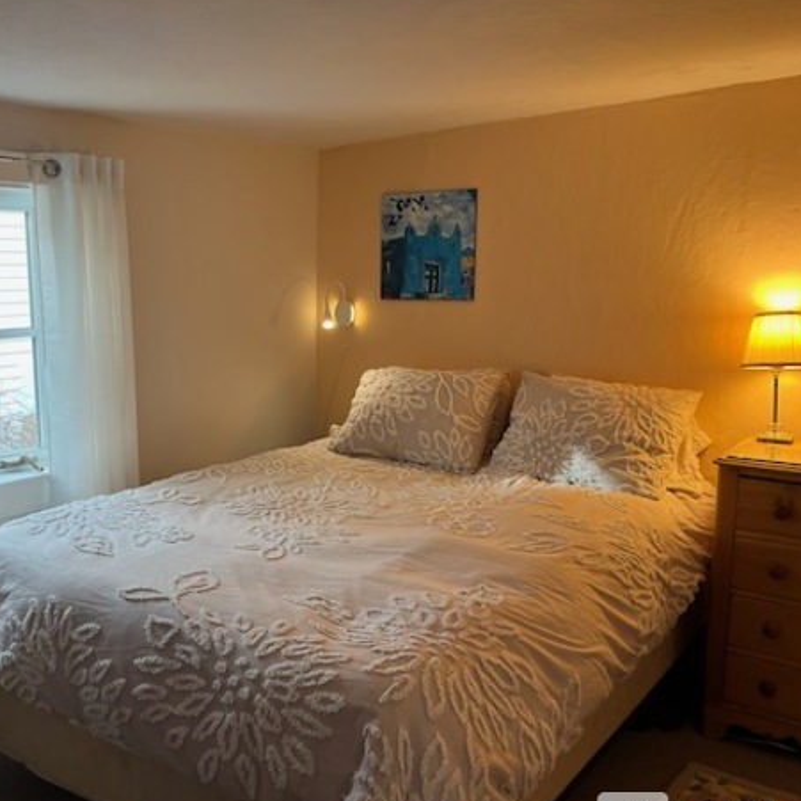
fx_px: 890
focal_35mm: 34
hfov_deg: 47.9
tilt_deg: -11.0
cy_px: 419
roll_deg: -1.6
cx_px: 292
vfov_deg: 48.4
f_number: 1.6
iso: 100
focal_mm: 5.1
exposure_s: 1/120
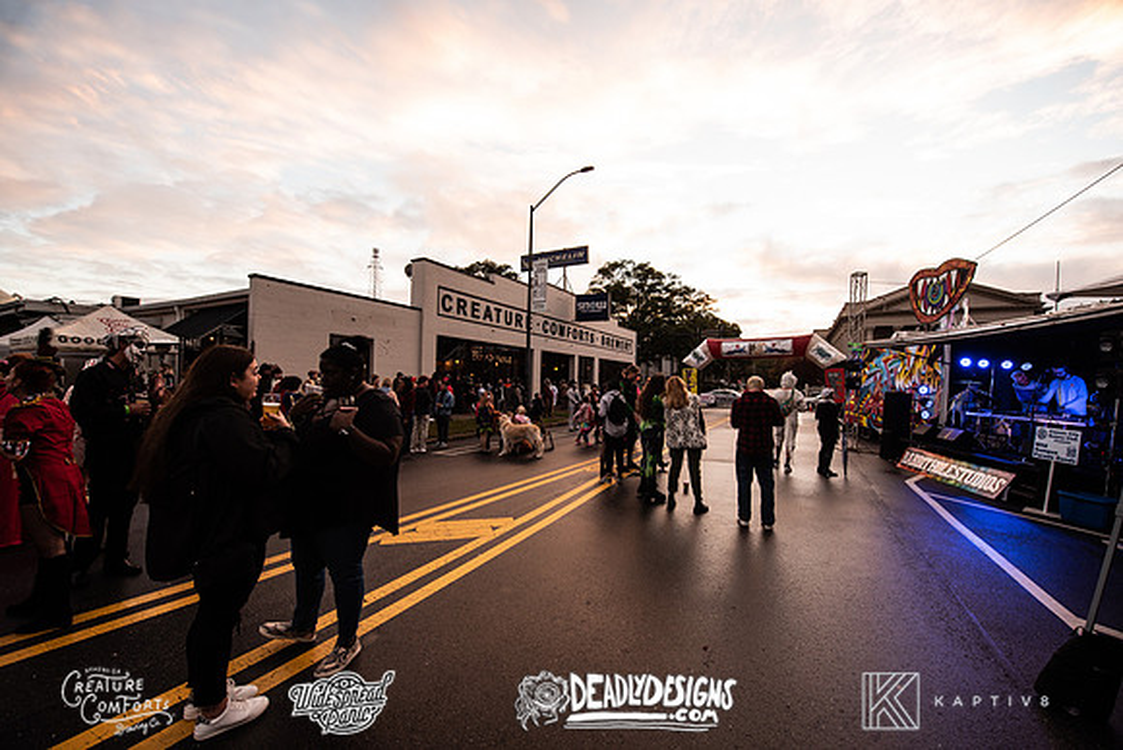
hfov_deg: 104.2
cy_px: 375
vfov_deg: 81.2
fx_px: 437
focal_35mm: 14
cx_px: 562
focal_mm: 14
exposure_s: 1/200
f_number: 4.5
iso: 500
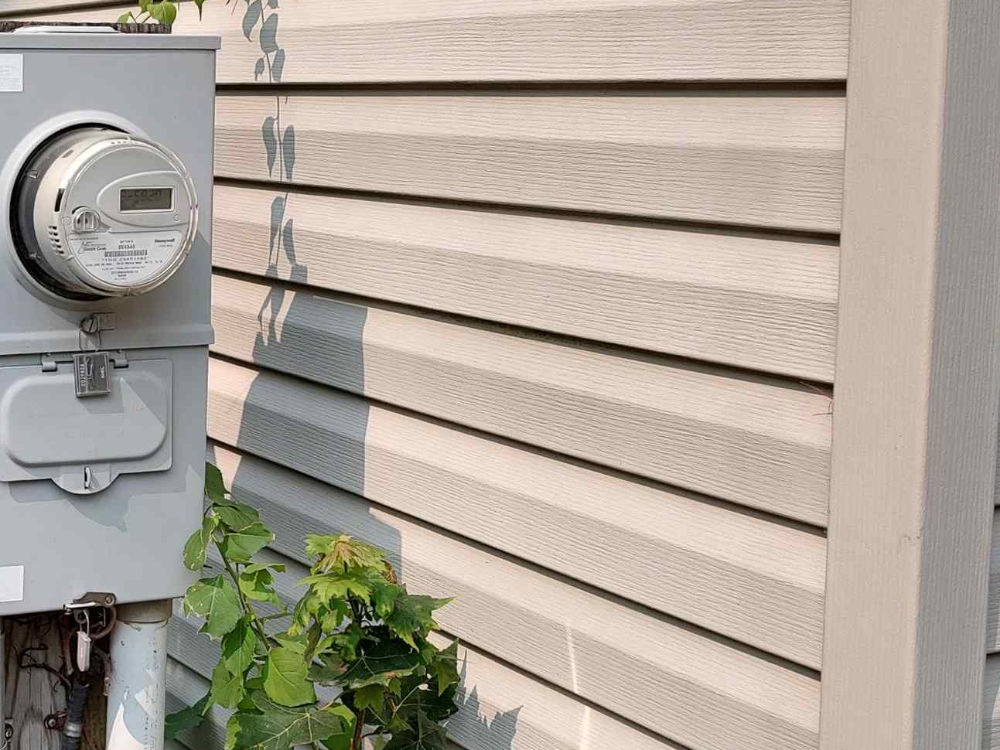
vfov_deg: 25.6
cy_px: 314
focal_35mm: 57
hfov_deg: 30.2
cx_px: -105
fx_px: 1647
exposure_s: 1/365
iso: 100
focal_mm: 5.88
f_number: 1.9
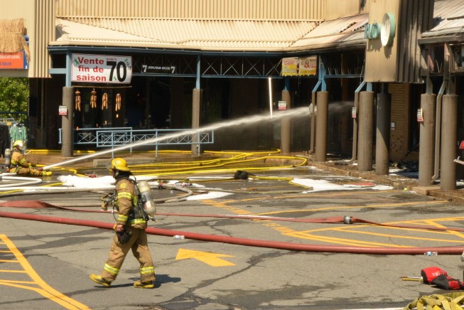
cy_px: 118
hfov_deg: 17.0
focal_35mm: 119
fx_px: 1534
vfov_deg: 11.5
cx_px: 63
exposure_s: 1/160
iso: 640
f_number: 22
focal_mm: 48
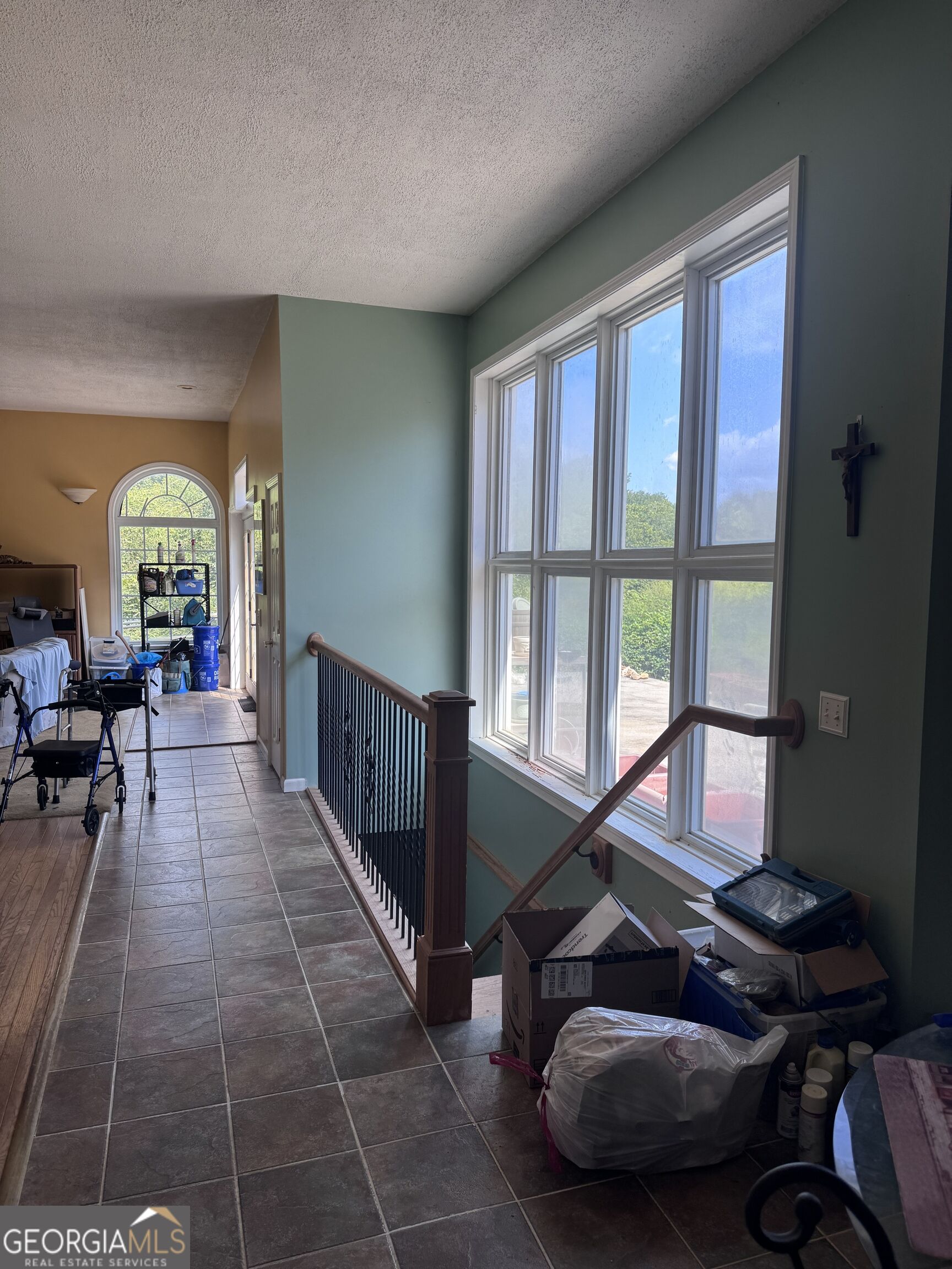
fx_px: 880
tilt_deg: -6.0
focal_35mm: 24
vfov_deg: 71.6
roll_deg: -1.5
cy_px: 634
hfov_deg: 56.8
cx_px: 476
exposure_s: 1/312
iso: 80
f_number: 1.78
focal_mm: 6.76
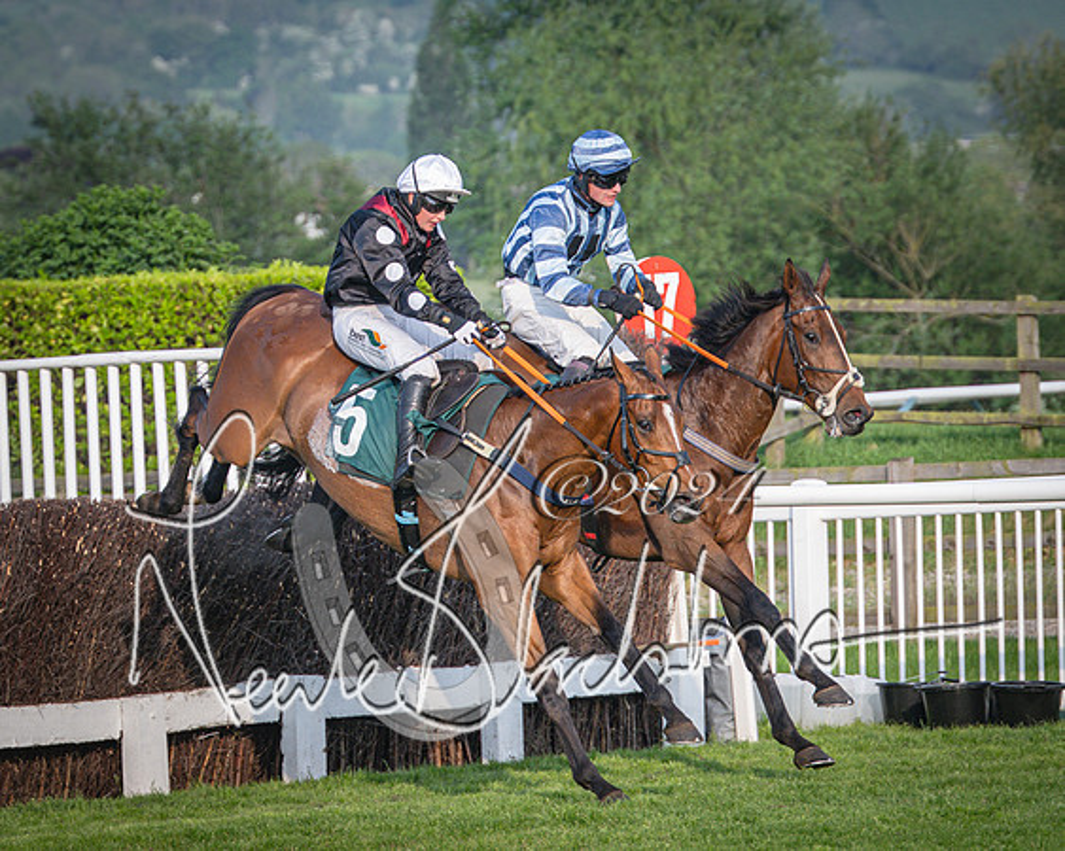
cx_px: 415
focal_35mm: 303
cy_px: 324
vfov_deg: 5.1
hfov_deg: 6.4
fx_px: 9544
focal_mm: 145
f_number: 4
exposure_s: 1/1600
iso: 400
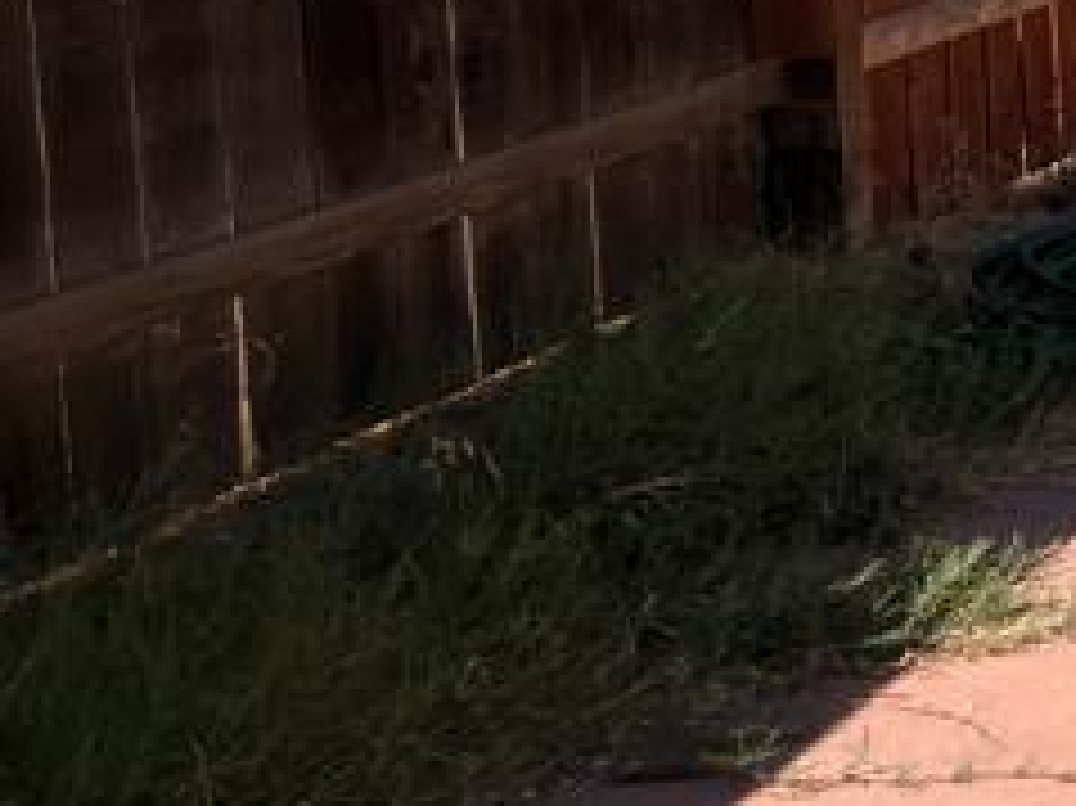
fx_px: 2734
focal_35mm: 88
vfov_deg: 15.9
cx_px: 2332
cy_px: -236
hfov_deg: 15.8
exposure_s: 1/932
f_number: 2.2
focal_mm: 2.22
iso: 20
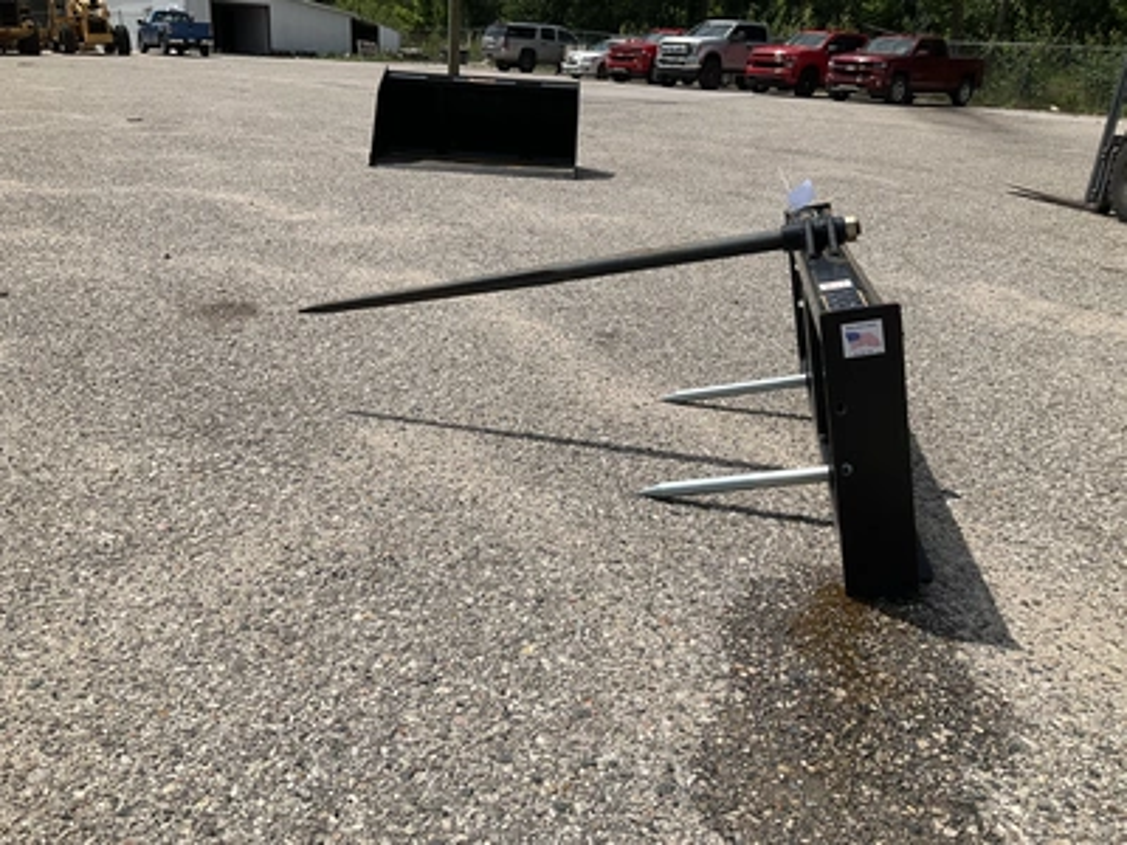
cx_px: 564
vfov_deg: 48.2
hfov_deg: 61.7
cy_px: 422
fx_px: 944
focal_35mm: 29
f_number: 1.8
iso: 25
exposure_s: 1/3788
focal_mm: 3
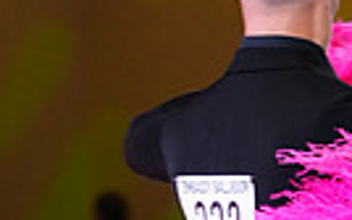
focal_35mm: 624
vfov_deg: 2.1
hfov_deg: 3.4
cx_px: 338
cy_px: 524
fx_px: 5991
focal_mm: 141
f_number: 4.5
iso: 2500
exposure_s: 1/250
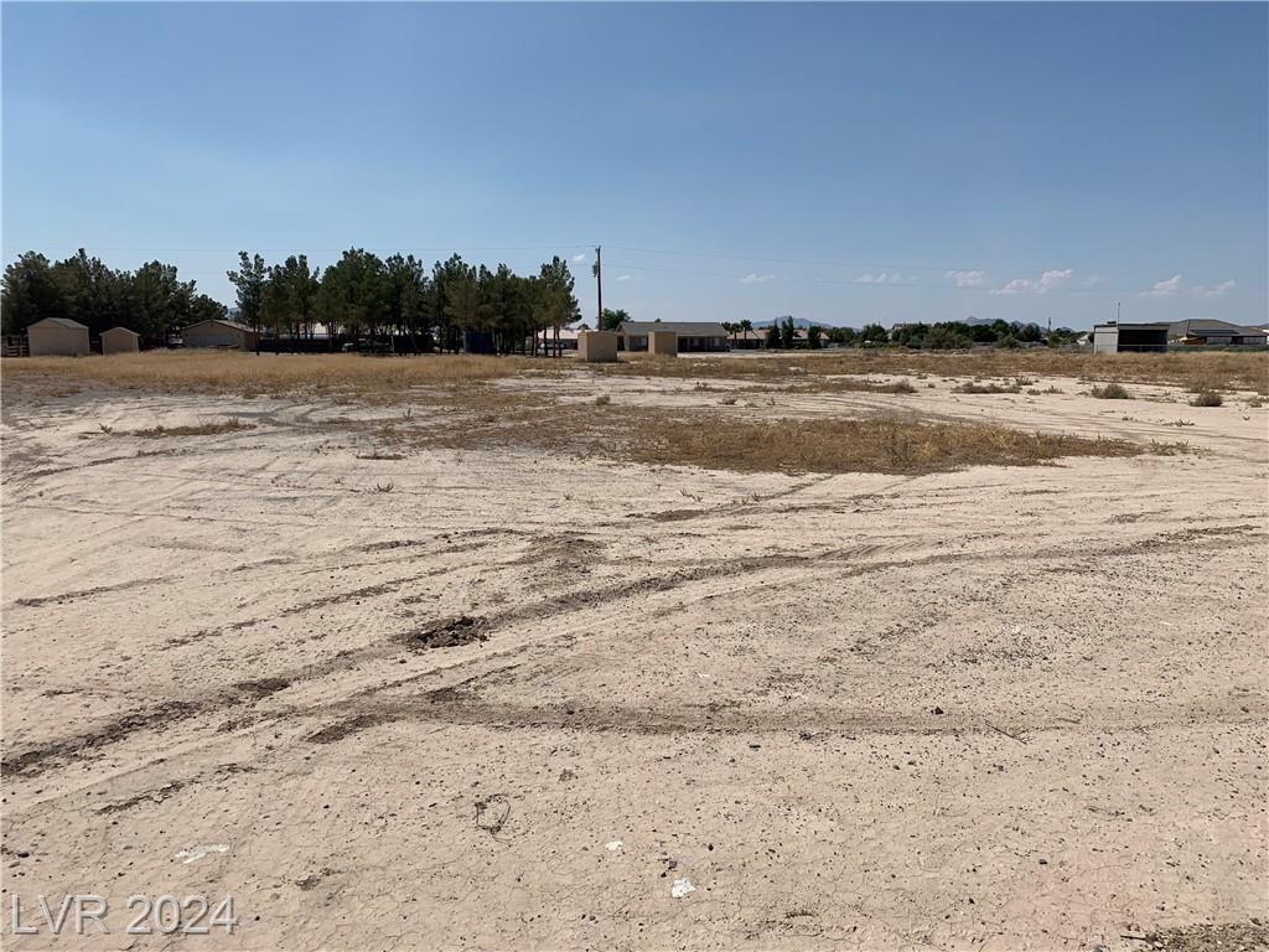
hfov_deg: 67.3
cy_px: 476
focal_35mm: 26
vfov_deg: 53.1
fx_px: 953
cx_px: 634
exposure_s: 1/6452
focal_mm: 4.25
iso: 25
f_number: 1.8
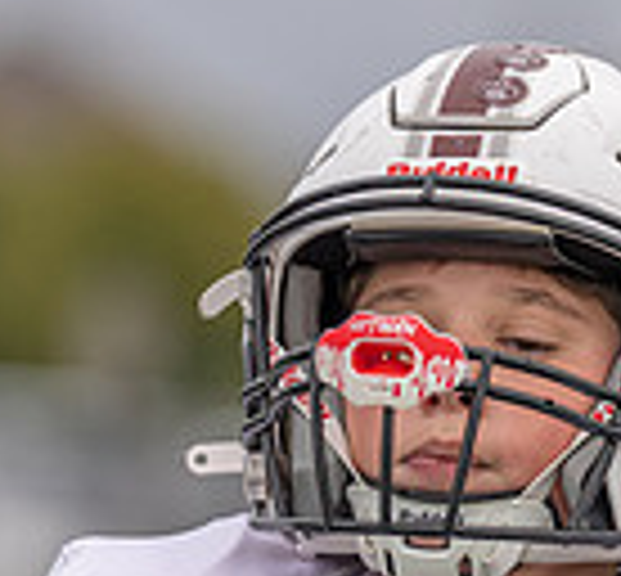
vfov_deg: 1.8
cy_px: 758
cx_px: 736
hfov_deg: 2.0
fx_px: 17852
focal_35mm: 912
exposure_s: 1/1250
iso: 320
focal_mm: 200
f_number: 2.8
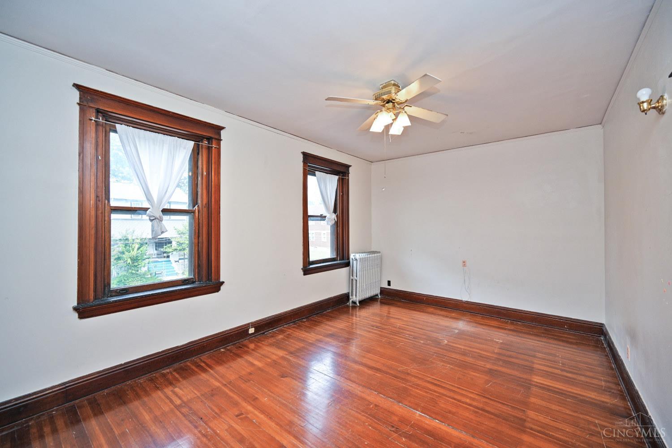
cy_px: 224
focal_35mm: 14
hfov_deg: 104.3
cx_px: 336
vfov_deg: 81.2
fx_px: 261
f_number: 4
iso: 200
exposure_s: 1/60
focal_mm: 14
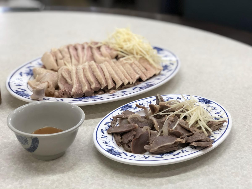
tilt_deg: -26.9
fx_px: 415
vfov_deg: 25.7
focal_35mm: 57
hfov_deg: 33.8
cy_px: 94
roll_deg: -1.9
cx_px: 126
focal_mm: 6.6
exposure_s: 1/30
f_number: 2.8
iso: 80
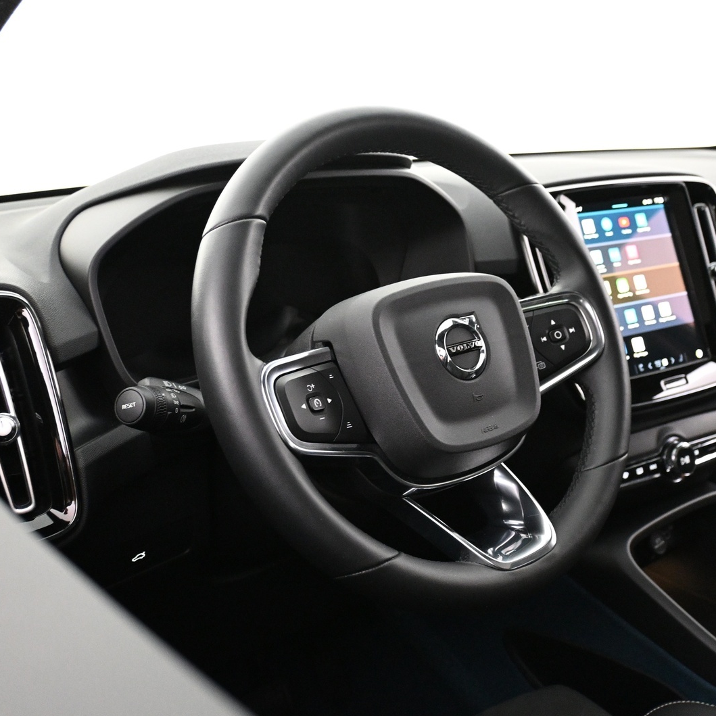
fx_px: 913
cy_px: 354
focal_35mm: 39
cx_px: 405
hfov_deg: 42.7
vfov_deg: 42.8
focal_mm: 20
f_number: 3.8
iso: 4000
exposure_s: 1/20
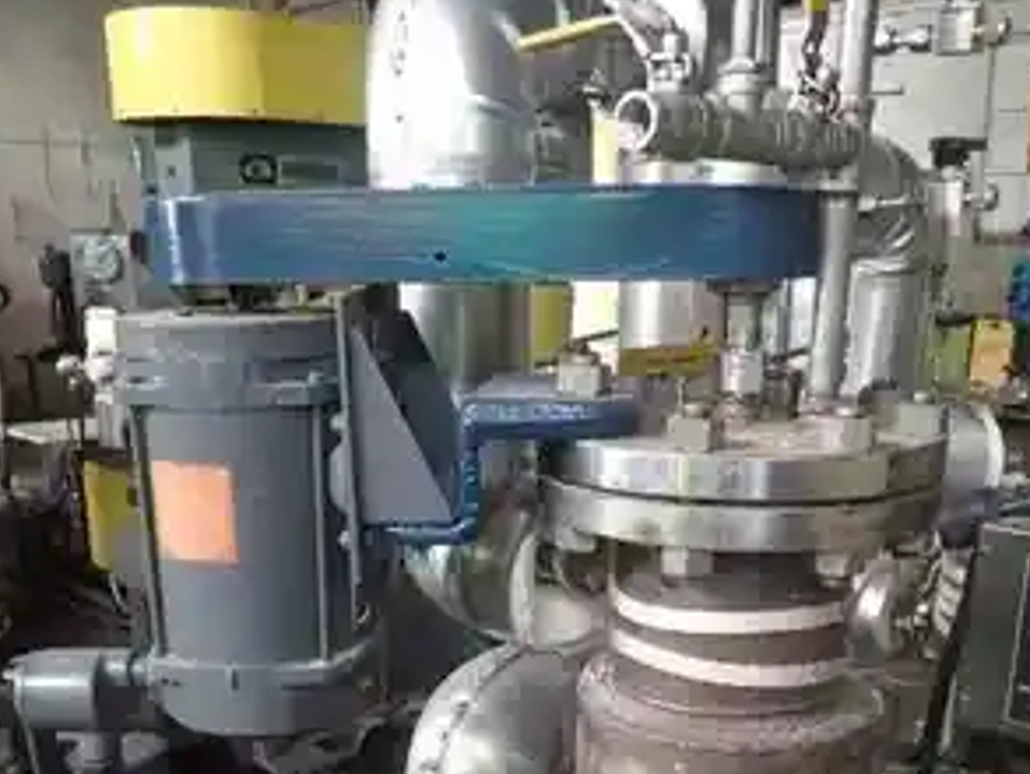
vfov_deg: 33.4
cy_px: 686
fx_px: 1220
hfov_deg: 45.8
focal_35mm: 41
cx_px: 513
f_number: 2.3
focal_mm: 5.5
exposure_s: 1/30
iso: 500
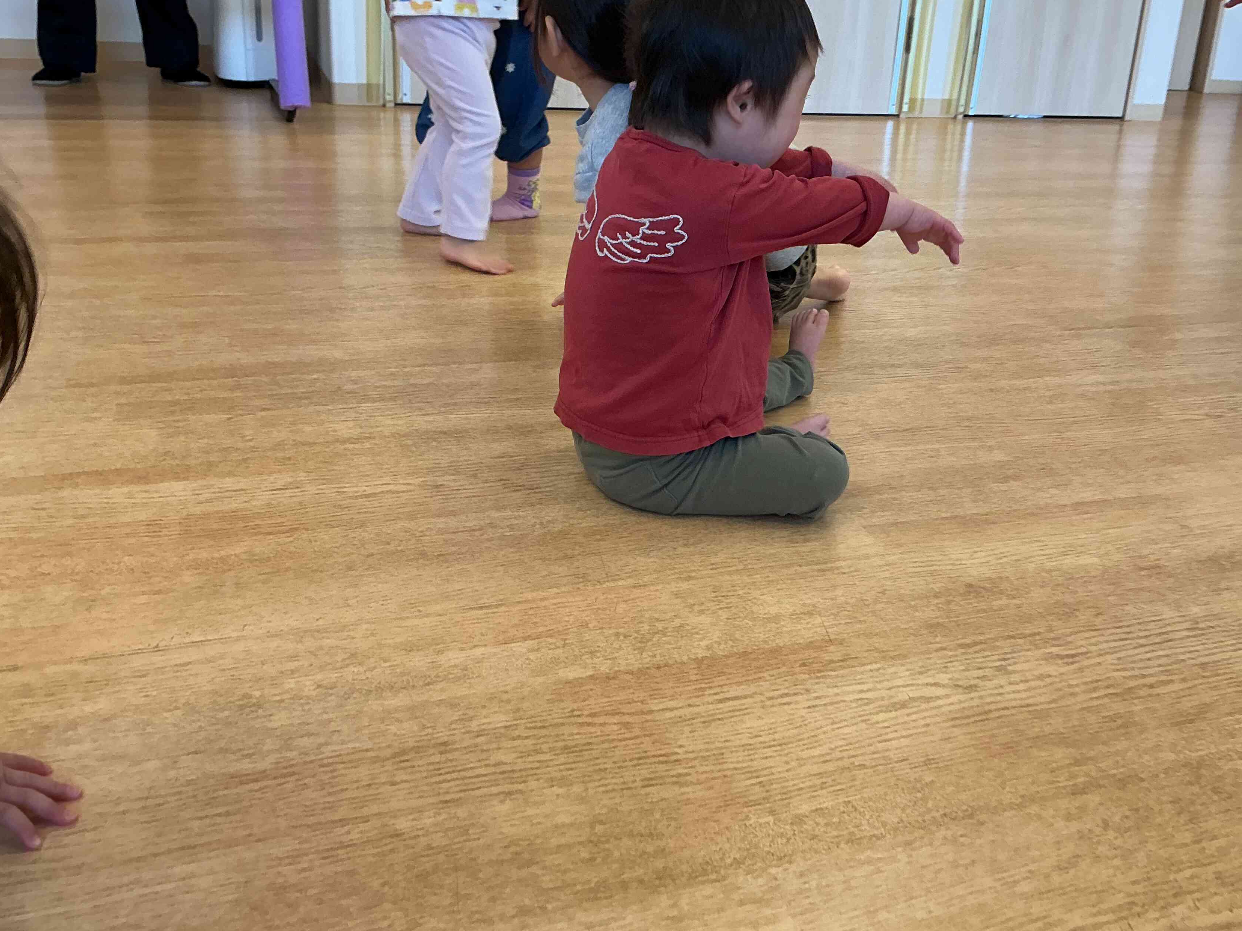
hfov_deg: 52.5
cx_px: 707
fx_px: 1256
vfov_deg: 40.5
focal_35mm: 35
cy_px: 370
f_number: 1.8
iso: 50
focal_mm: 3
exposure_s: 1/120
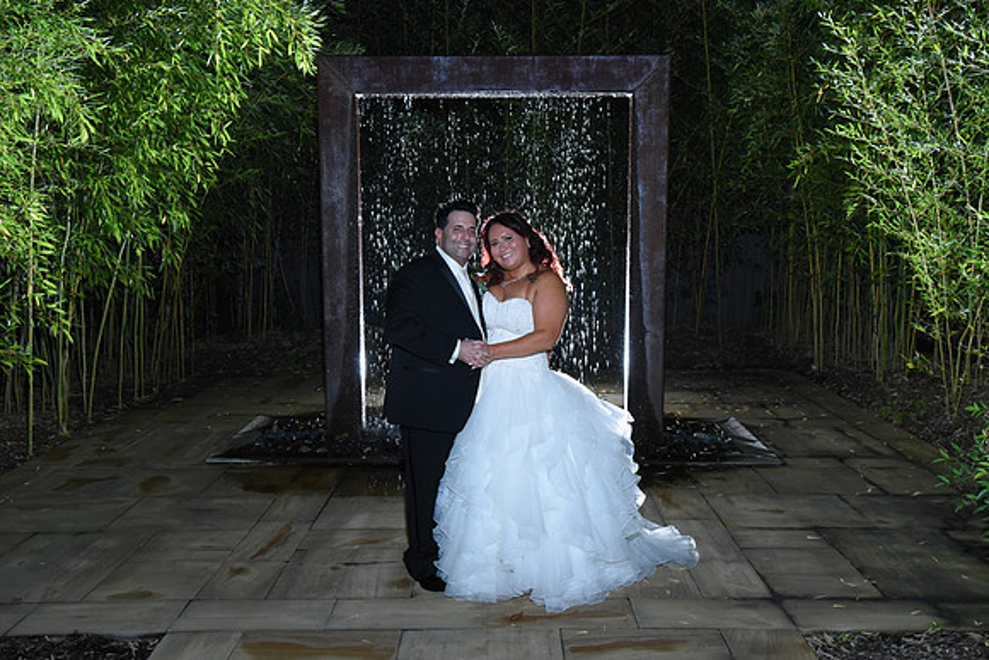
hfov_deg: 54.4
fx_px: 962
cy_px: 330
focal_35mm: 35
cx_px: 494
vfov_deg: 37.9
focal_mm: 35
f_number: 5
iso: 3200
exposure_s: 1/30
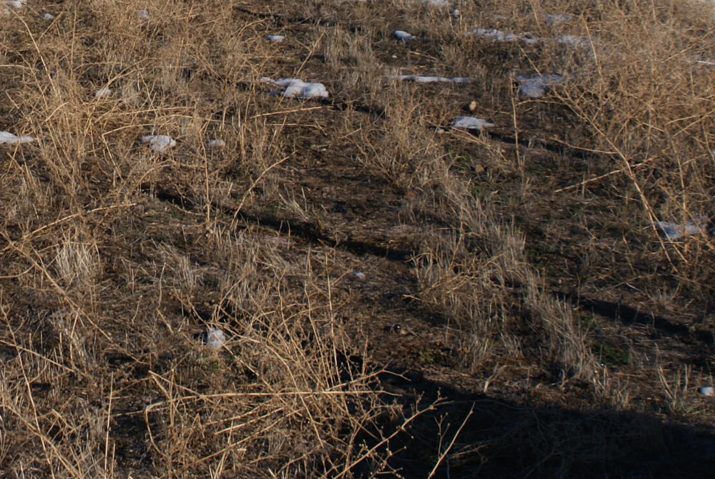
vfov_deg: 11.0
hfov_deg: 16.4
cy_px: -111
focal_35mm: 123
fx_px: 2446
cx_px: 57
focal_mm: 30
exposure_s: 1/320
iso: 100
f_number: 9
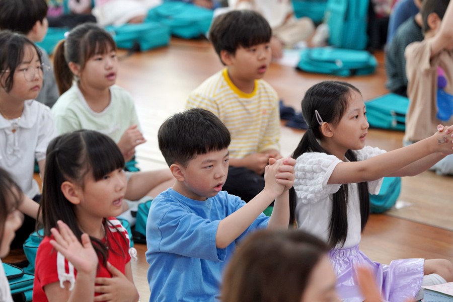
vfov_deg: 9.1
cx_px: 226
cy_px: 151
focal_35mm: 151
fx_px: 1900
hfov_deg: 13.6
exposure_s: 1/160
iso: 1250
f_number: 4
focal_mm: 151
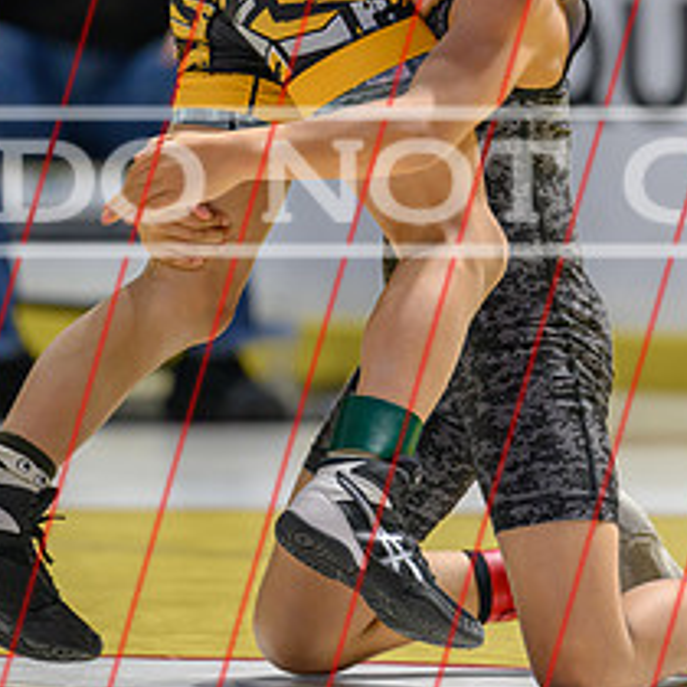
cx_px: 507
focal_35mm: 470
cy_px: 204
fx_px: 10553
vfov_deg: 3.7
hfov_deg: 3.7
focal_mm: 200
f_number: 2.8
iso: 1600
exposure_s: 1/640
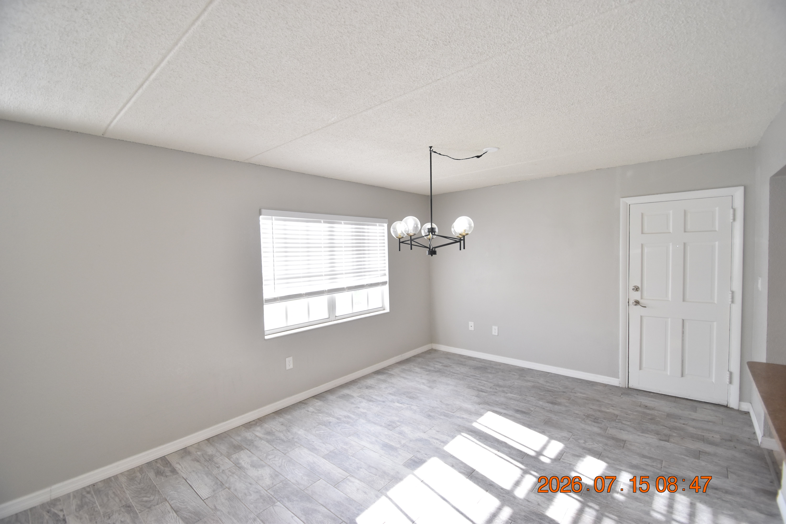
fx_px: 327
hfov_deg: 100.4
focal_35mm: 15
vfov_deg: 77.3
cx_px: 393
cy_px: 262
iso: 800
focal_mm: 10
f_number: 3.5
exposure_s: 1/250
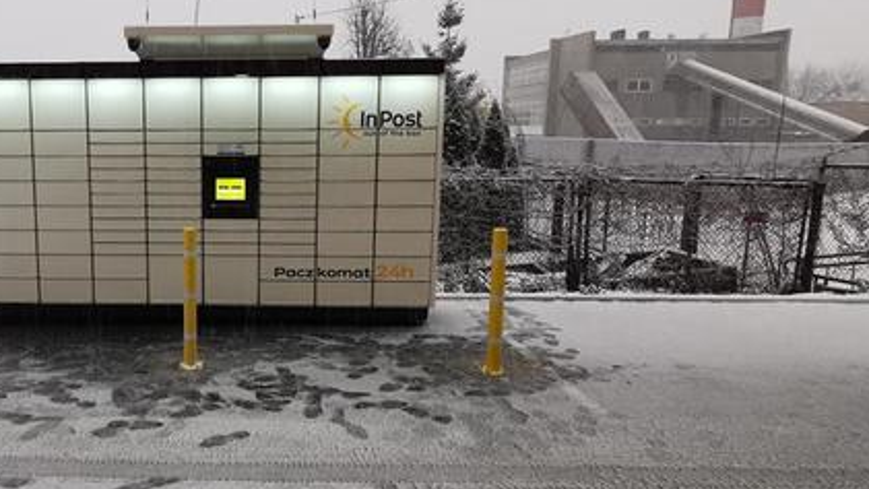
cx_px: 213
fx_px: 668
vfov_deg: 40.2
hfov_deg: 62.1
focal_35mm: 29
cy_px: 230
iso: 200
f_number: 2.2
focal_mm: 2.35
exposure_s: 1/50
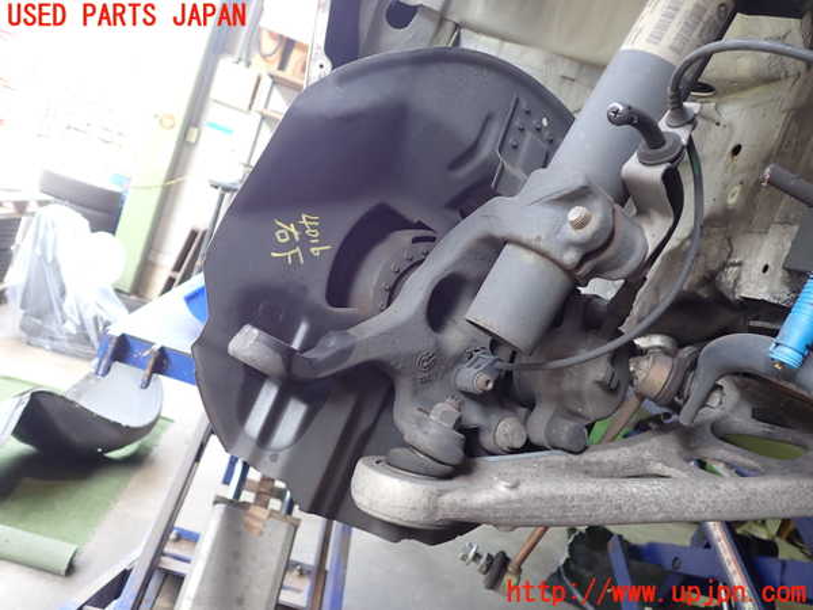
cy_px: 305
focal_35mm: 30
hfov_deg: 60.0
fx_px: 705
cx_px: 406
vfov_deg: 46.8
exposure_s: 1/30
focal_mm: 5.4
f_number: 2.3
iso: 200
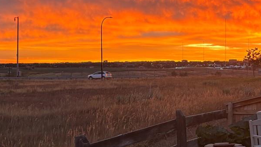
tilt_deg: +1.5
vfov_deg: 15.8
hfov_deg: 27.3
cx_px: 209
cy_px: 49
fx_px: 526
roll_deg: +0.4
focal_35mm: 76
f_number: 1.6
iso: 125
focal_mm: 5.96
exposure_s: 1/97
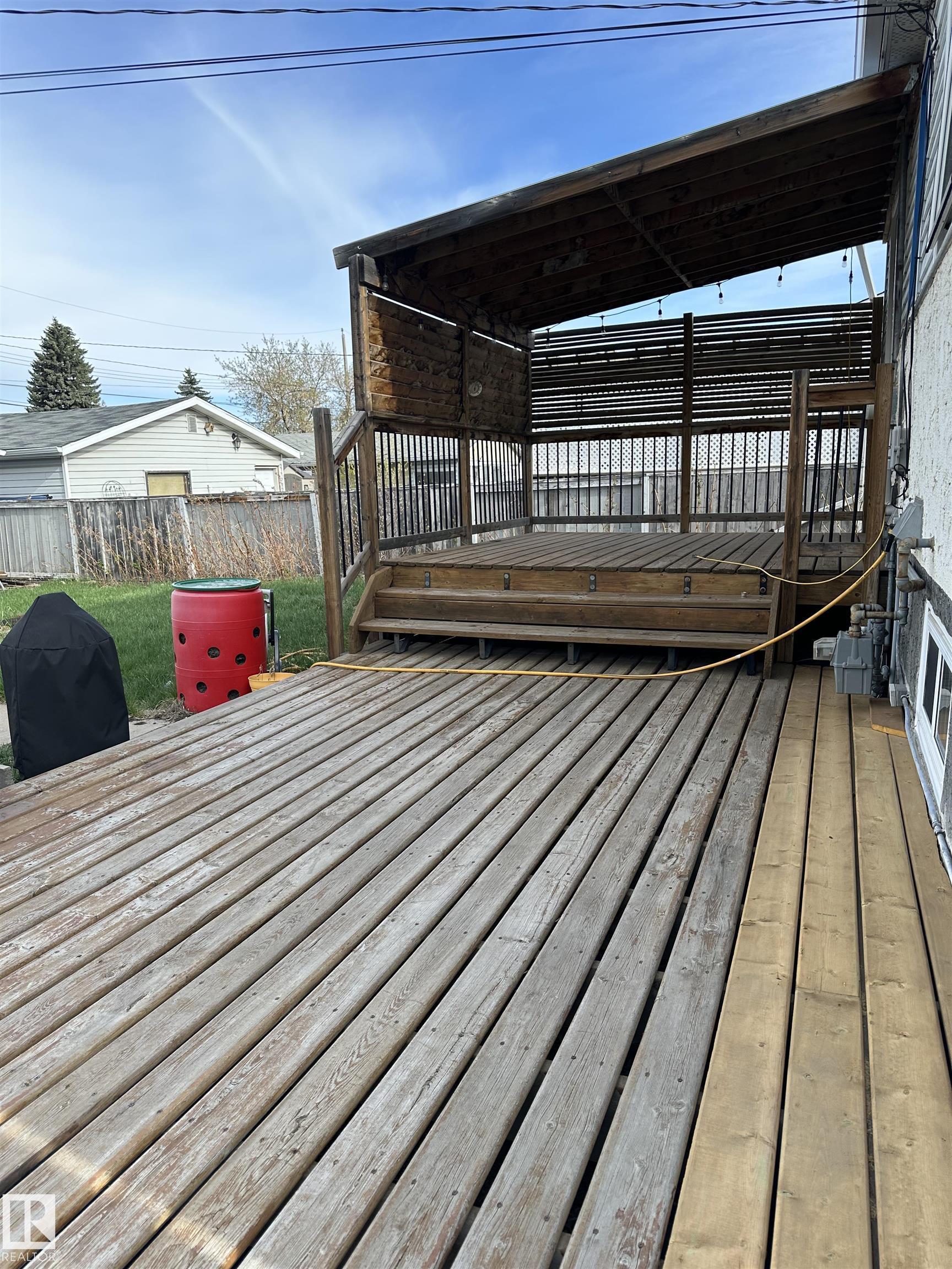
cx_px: 476
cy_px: 634
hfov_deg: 56.8
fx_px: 880
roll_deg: +0.9
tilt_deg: -9.4
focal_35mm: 24
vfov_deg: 71.6
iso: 80
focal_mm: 6.86
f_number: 1.78
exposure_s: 1/1357
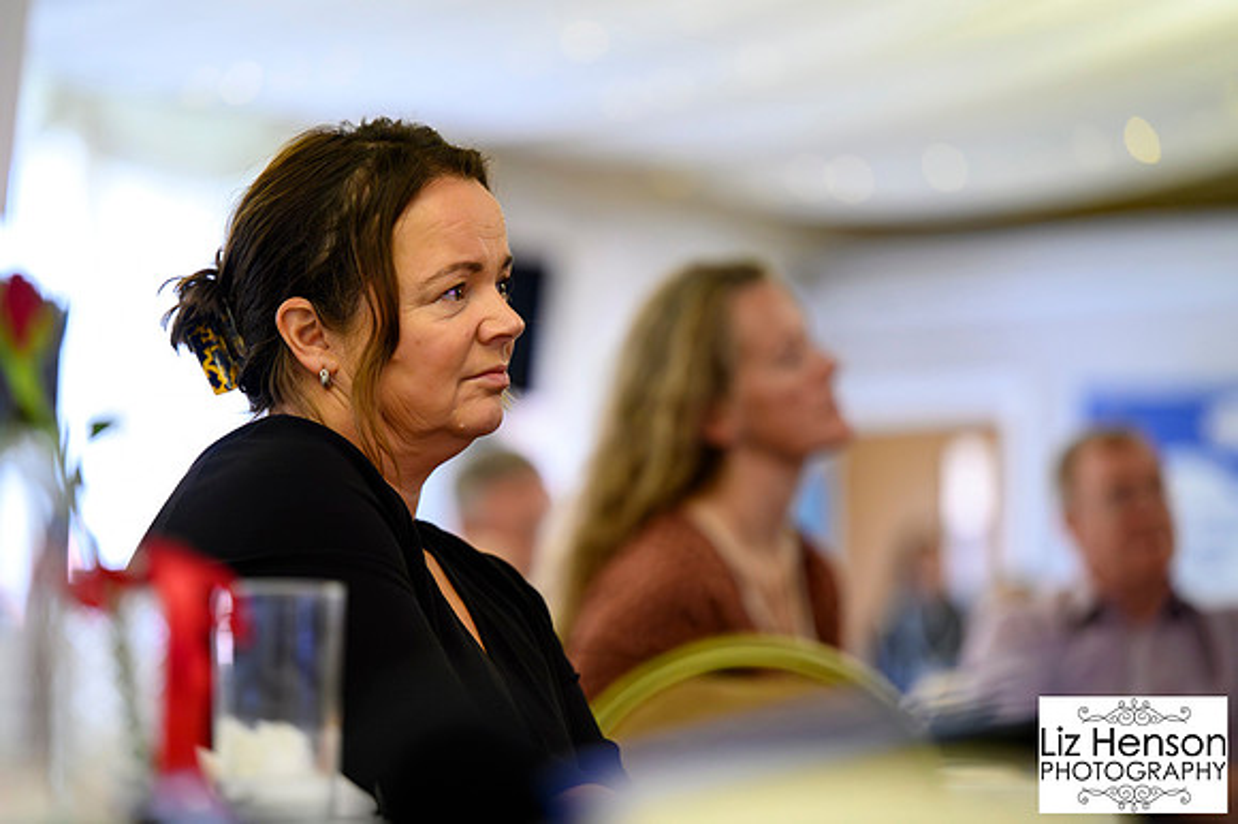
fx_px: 4468
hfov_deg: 15.8
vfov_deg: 10.5
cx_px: 619
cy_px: 412
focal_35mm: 130
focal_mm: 130
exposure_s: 1/200
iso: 8000
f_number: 2.8
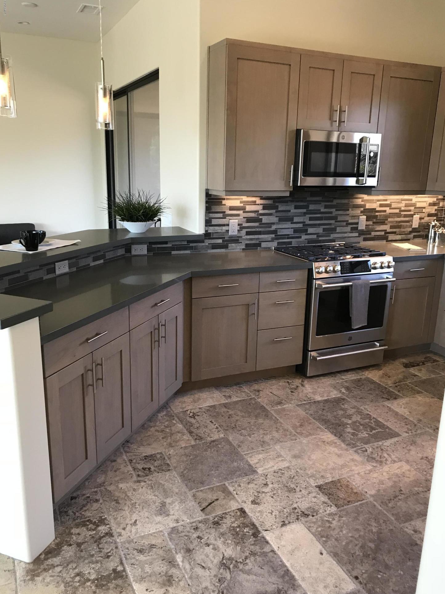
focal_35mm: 29
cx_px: 221
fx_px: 497
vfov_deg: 61.7
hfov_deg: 48.2
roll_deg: +0.1
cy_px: 300
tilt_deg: -14.5
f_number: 1.8
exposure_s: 1/30
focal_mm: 3.99
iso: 25
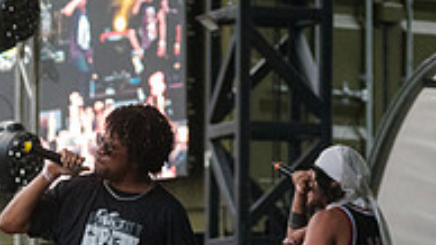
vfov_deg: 2.4
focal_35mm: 501
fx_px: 5790
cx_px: 98
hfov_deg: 4.3
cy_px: 285
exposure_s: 1/500
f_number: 4
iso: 4000
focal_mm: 145
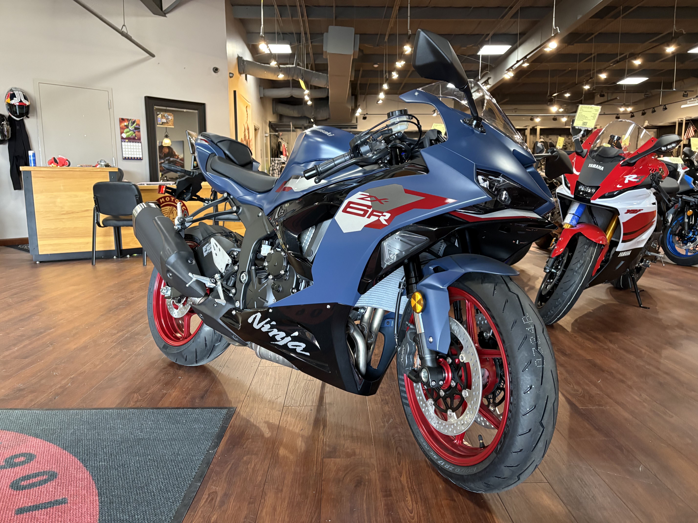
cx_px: 349
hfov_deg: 67.3
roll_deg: +0.6
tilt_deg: -8.6
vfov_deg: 53.1
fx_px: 524
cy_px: 262
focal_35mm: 26
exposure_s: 1/60
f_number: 1.6
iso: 400
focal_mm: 5.96
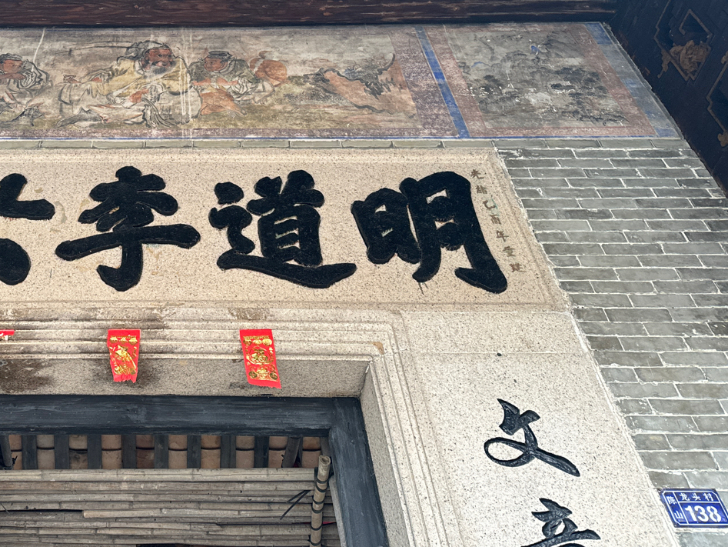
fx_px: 799
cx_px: 153
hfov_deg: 46.6
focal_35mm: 38
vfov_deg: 36.8
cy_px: 135
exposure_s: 1/117
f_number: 1.78
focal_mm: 6.86
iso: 200
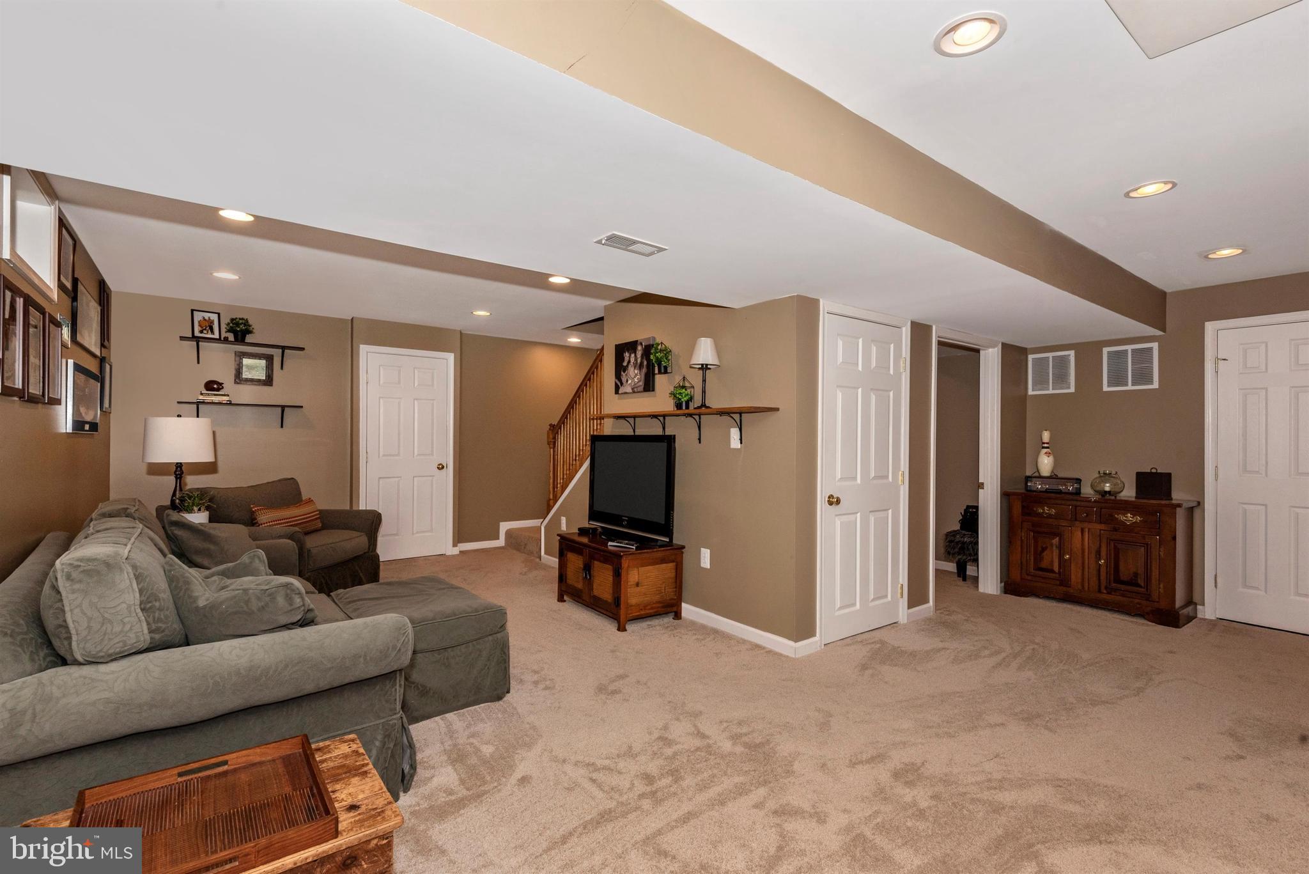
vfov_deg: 73.8
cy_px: 437
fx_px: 582
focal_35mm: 16
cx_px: 654
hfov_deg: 96.7
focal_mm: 16
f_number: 9
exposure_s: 1/60
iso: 320
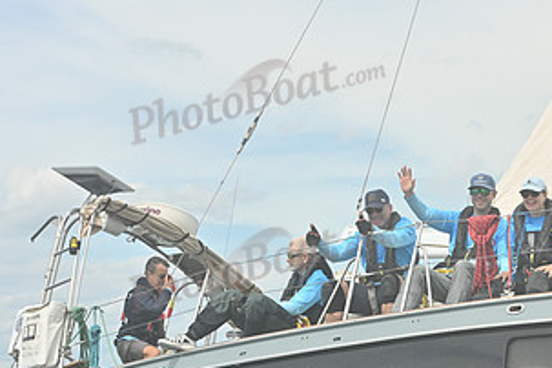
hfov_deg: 15.2
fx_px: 2055
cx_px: 481
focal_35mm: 134
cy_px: 334
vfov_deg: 10.2
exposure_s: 1/1250
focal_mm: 70
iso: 320
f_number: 7.1
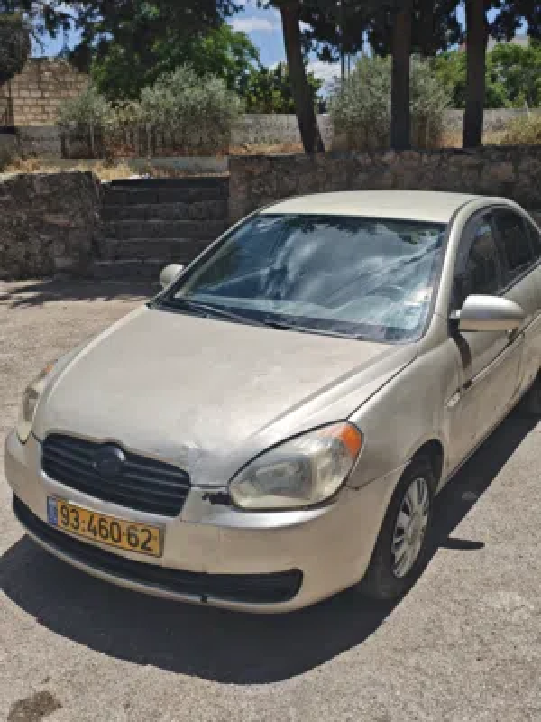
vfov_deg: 52.6
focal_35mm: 35
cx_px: 270
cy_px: 361
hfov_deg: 40.7
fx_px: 729
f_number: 1.5
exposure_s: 1/4992
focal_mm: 4.94
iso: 50
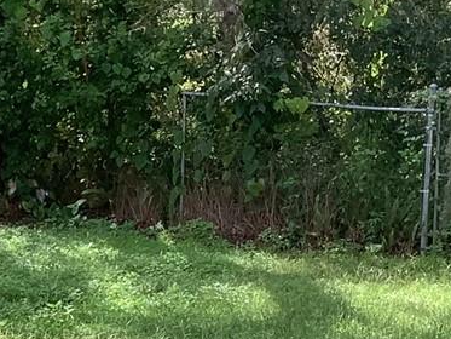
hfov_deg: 14.4
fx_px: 1733
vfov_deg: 11.1
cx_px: -86
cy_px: 276
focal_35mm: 133
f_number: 2.4
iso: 25
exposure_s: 1/330
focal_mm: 3.3
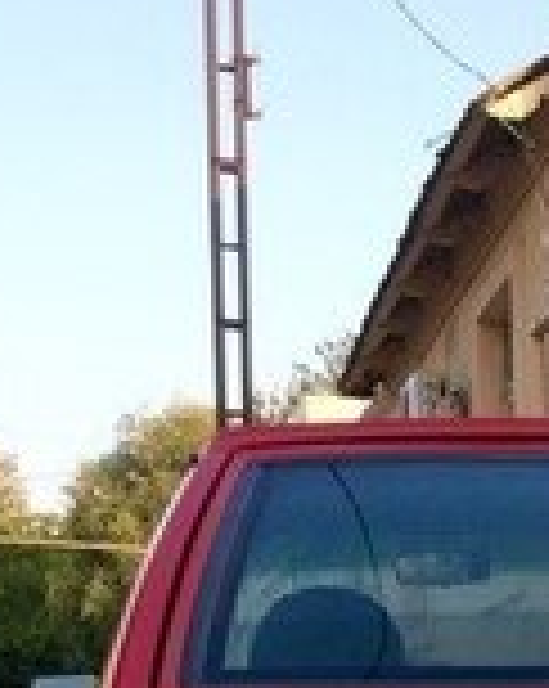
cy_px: 949
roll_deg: +2.9
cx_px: 626
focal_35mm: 92
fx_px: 1872
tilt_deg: -4.7
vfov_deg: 19.0
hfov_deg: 16.1
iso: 32
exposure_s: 1/328
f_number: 2.2
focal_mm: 4.15
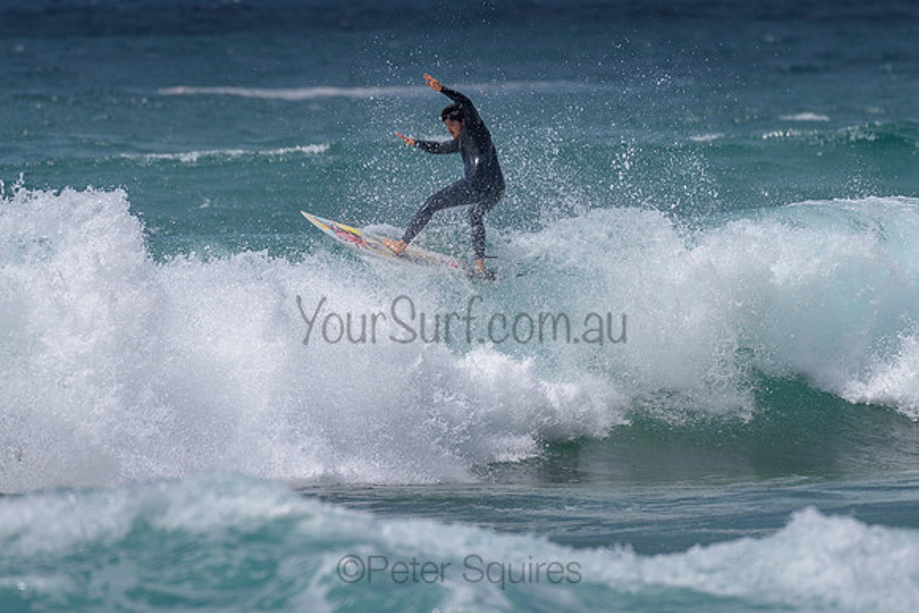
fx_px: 15684
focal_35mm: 614
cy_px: 271
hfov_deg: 3.4
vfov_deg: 2.2
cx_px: 437
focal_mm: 500
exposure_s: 1/2000
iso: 72
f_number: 5.6
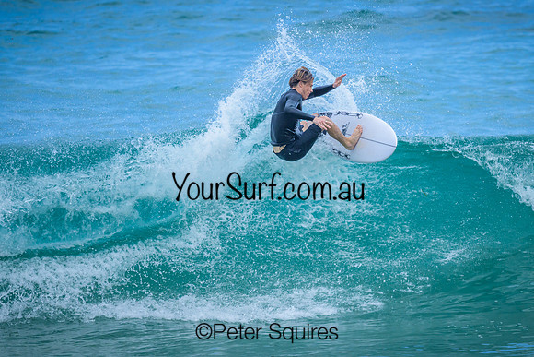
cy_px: 163
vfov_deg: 1.3
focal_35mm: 1099
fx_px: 16306
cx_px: 294
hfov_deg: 1.9
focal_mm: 800
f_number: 6.3
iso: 800
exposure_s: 1/3200
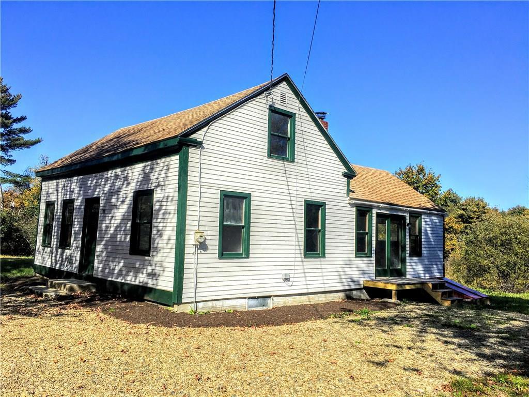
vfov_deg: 48.2
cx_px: 264
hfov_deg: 61.7
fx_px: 443
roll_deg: -2.0
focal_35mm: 29
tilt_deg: +4.2
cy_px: 198
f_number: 2.2
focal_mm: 4.15
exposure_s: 1/3663
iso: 25
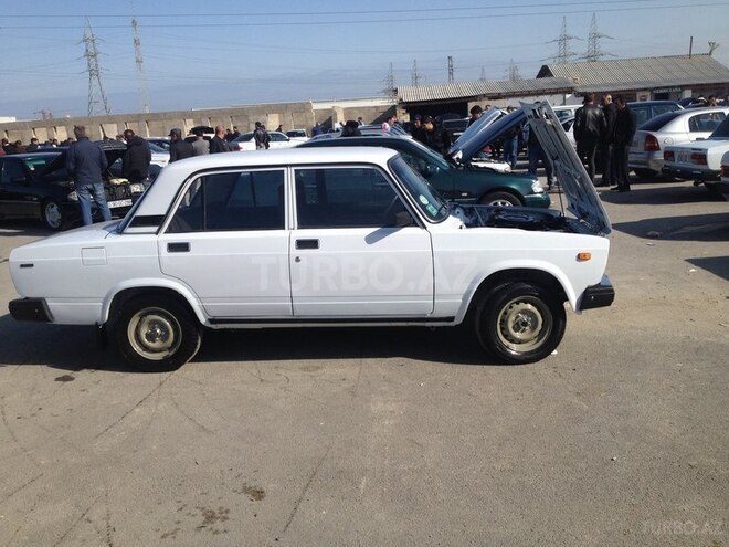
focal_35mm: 35
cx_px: 364
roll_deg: +1.3
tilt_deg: -12.5
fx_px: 737
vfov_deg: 40.7
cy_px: 274
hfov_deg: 52.6
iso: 50
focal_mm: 4.28
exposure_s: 1/2762
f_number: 2.4
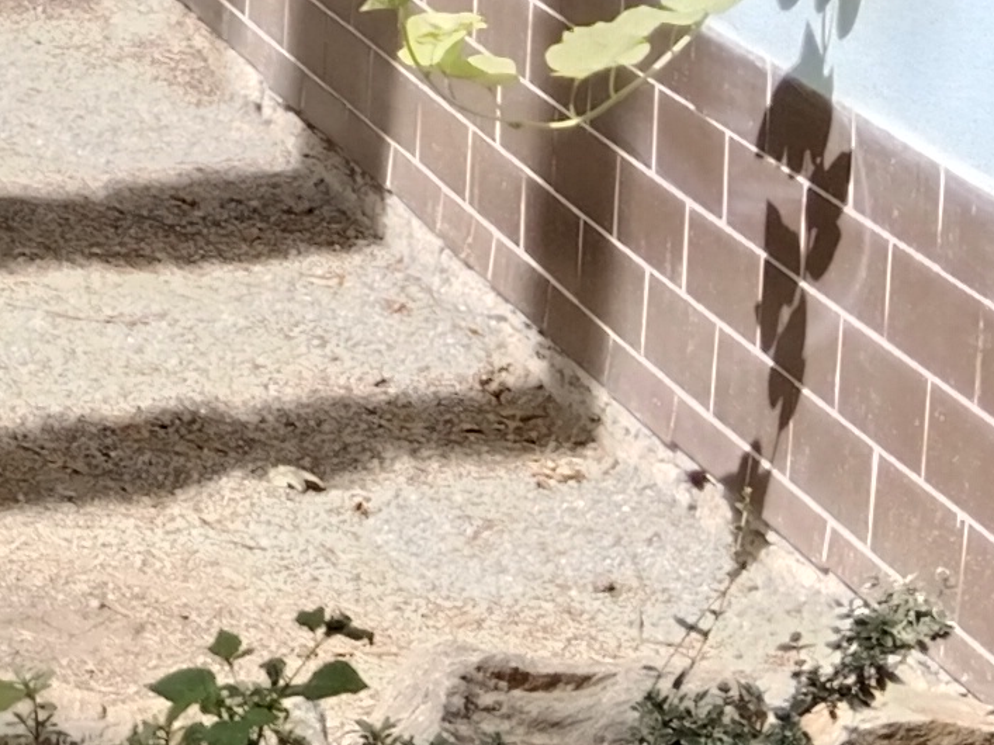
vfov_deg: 9.5
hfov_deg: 11.7
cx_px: -1054
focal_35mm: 150
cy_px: -527
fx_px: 4307
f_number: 1.8
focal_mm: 3.96
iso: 100
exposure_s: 1/156
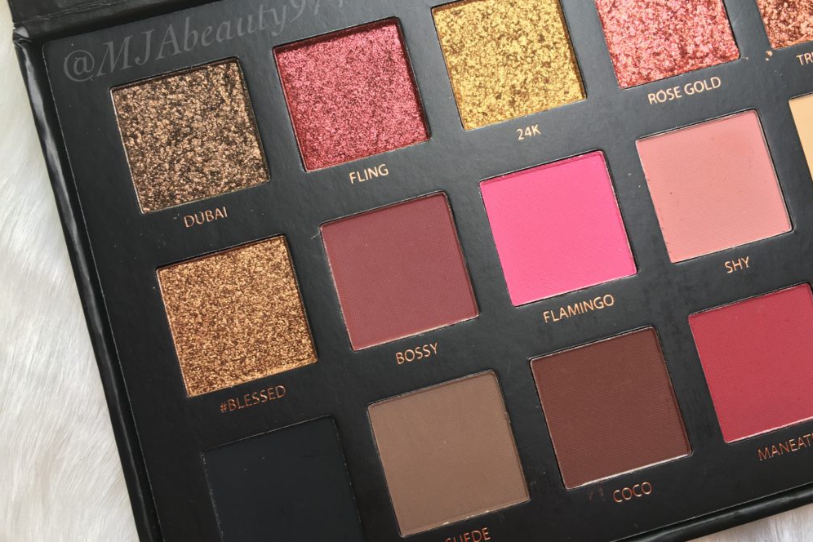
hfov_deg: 60.3
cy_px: 273
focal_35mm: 31
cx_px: 415
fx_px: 700
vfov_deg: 42.3
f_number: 2.2
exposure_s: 1/100
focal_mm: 4.15
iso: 32
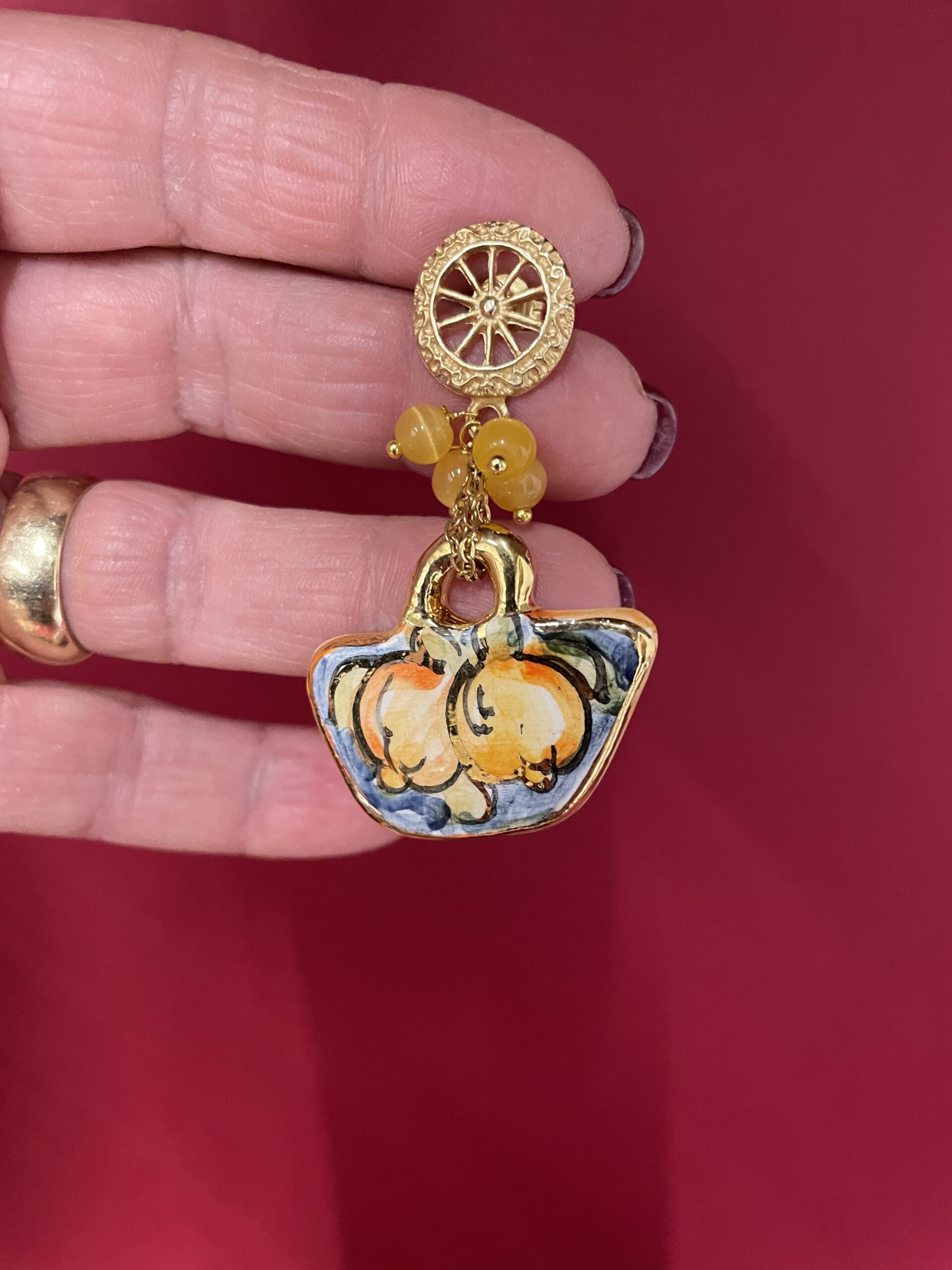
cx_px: 476
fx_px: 953
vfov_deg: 67.3
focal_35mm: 26
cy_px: 635
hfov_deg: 53.1
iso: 400
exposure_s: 1/50
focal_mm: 4.2
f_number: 1.6
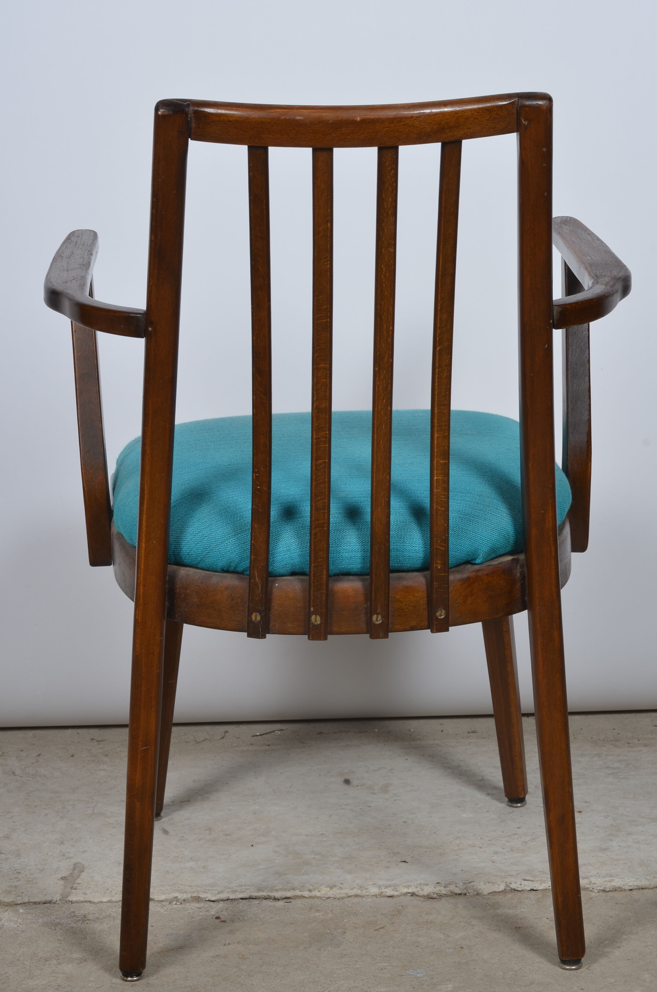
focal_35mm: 75
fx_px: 2062
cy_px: 496
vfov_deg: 27.0
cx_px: 328
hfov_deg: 18.1
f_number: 11
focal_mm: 50
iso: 100
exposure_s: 1/125
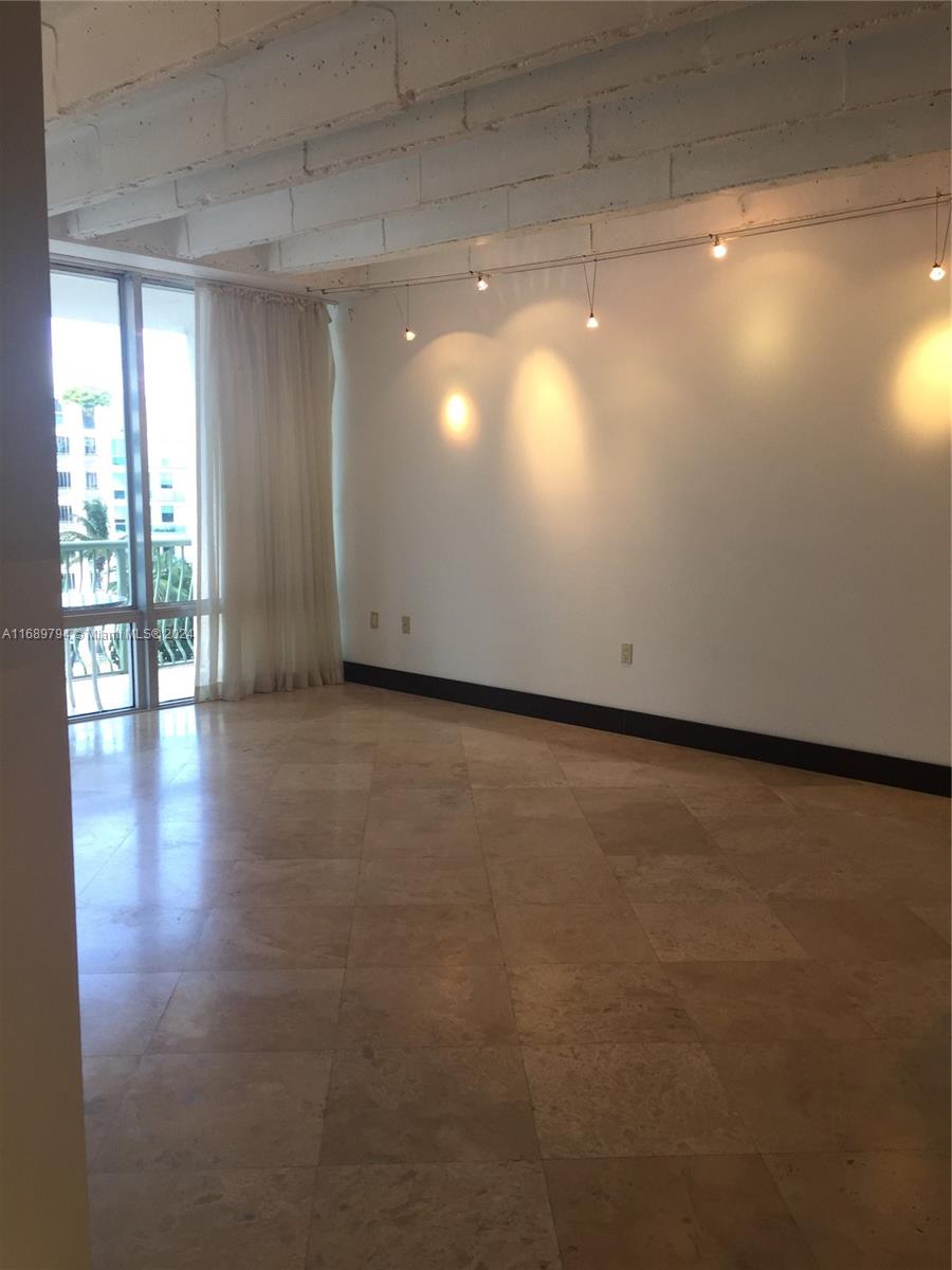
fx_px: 1063
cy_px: 635
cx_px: 476
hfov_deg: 48.2
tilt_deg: -6.0
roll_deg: +0.0
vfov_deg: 61.7
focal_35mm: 29
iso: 50
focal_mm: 4.15
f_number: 2.2
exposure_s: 1/120
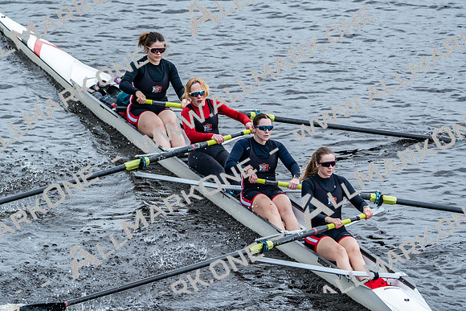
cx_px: 233
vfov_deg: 3.2
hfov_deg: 4.8
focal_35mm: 433
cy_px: 156
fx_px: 5606
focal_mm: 433
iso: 2500
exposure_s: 1/1000
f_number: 6.3
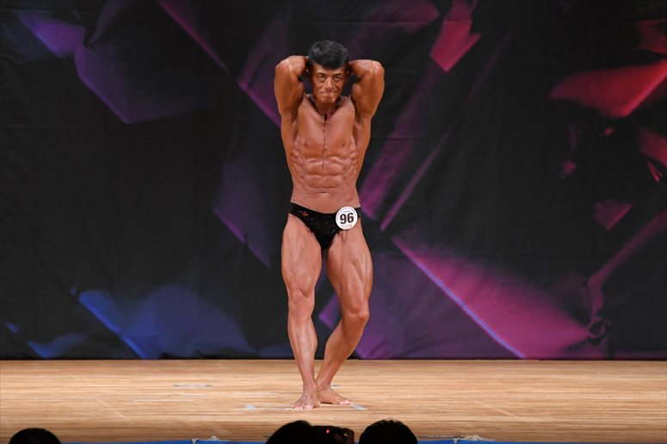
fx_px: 5278
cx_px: 334
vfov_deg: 4.8
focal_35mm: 285
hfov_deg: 7.2
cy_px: 222
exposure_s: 1/400
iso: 3200
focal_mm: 190
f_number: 5.6
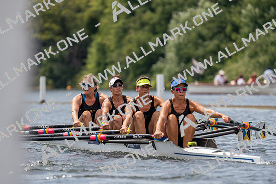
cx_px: 138
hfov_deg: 5.3
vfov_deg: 3.5
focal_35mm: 391
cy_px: 92
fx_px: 2998
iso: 250
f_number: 6.3
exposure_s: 1/1600
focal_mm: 391
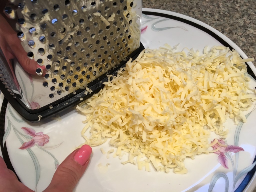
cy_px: 96
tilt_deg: -58.0
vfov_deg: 48.2
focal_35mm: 29
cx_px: 128
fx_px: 214
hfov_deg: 61.7
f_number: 2.2
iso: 40
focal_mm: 4.15
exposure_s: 1/30
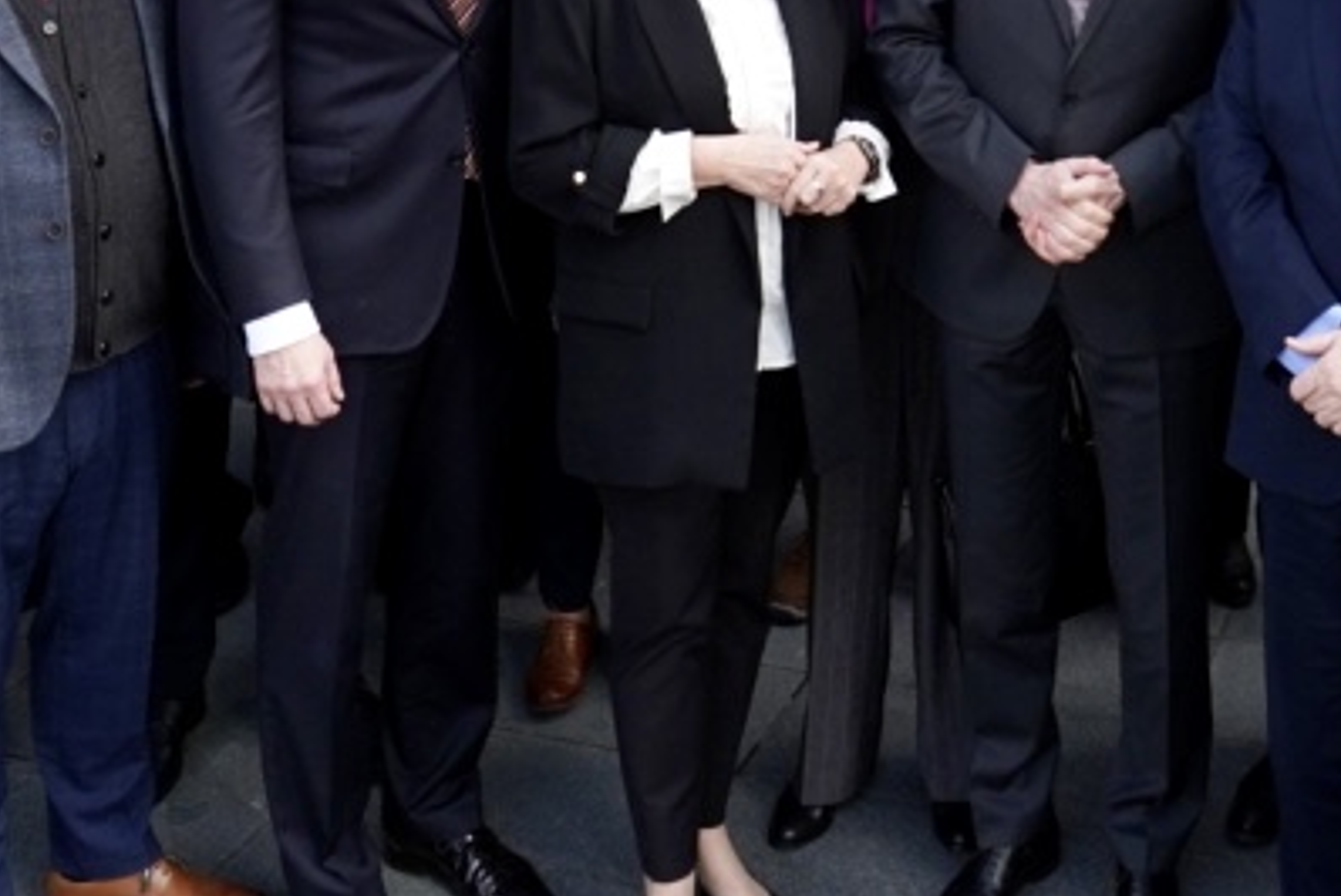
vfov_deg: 19.5
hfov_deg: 30.5
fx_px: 2423
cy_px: -236
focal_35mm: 65
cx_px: 970
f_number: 5.6
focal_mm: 16
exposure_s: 1/500
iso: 400
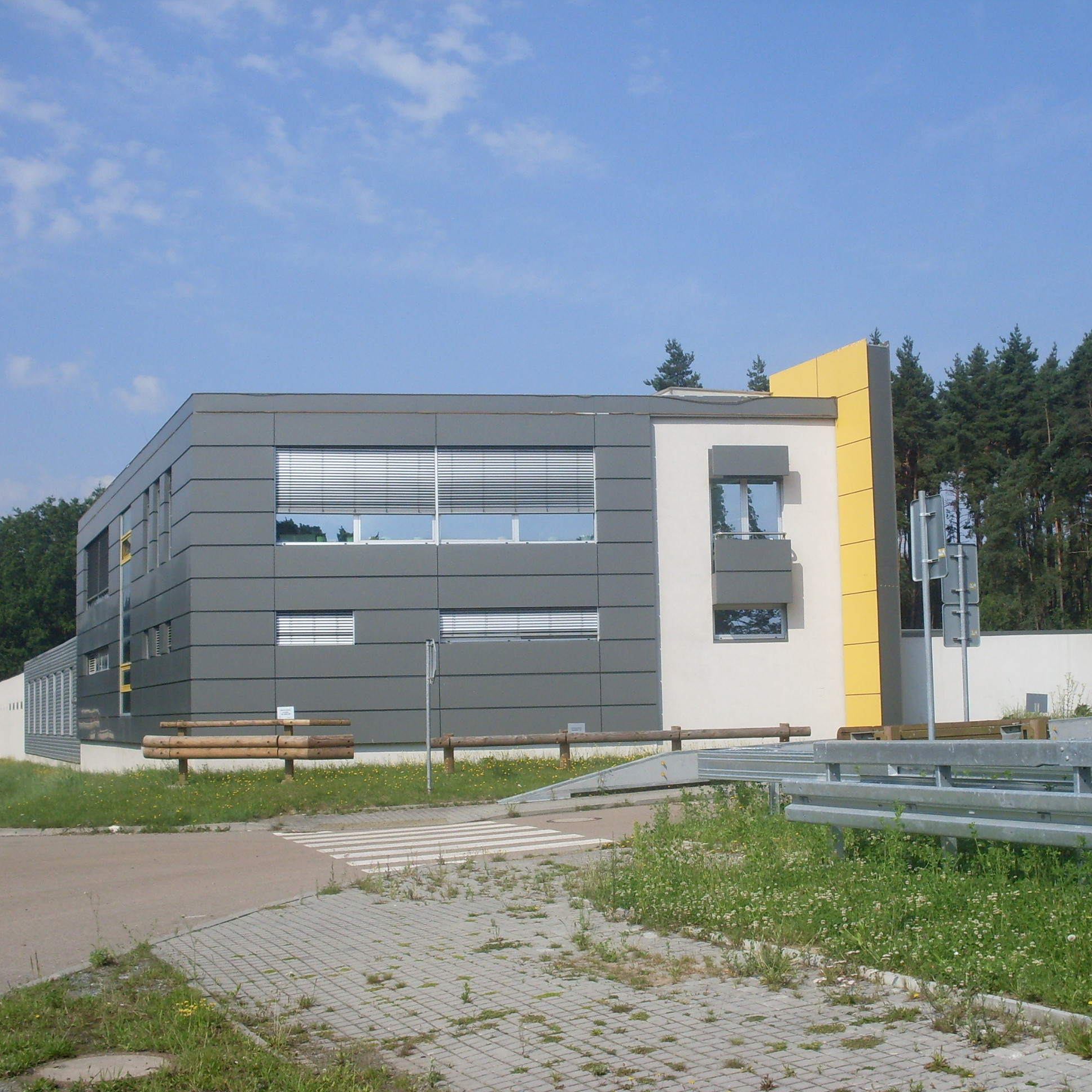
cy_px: 548
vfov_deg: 37.6
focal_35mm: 45
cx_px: 659
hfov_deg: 37.4
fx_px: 1606
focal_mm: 6.3
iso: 80
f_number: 8.4
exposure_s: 1/350
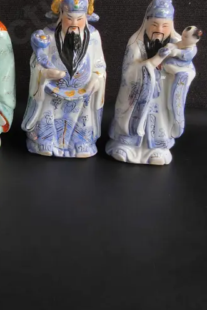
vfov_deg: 33.7
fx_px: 500
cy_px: 76
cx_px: -39
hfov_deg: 21.7
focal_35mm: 58
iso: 32
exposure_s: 1/174
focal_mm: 2.87
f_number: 2
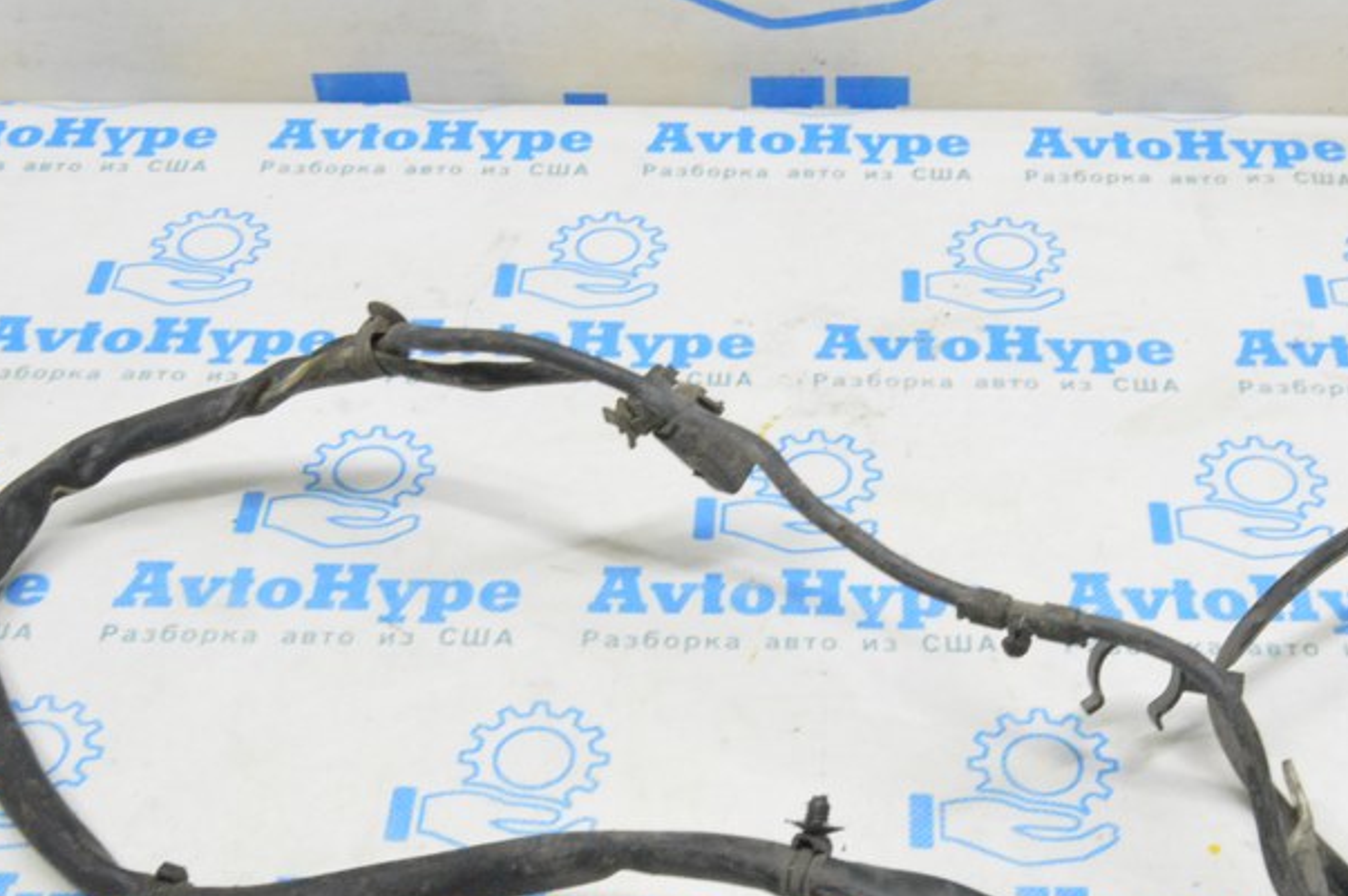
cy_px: 683
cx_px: 863
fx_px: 2095
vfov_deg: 23.9
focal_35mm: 56
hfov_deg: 35.4
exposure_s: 1/15
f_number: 20
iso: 6400
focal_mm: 22
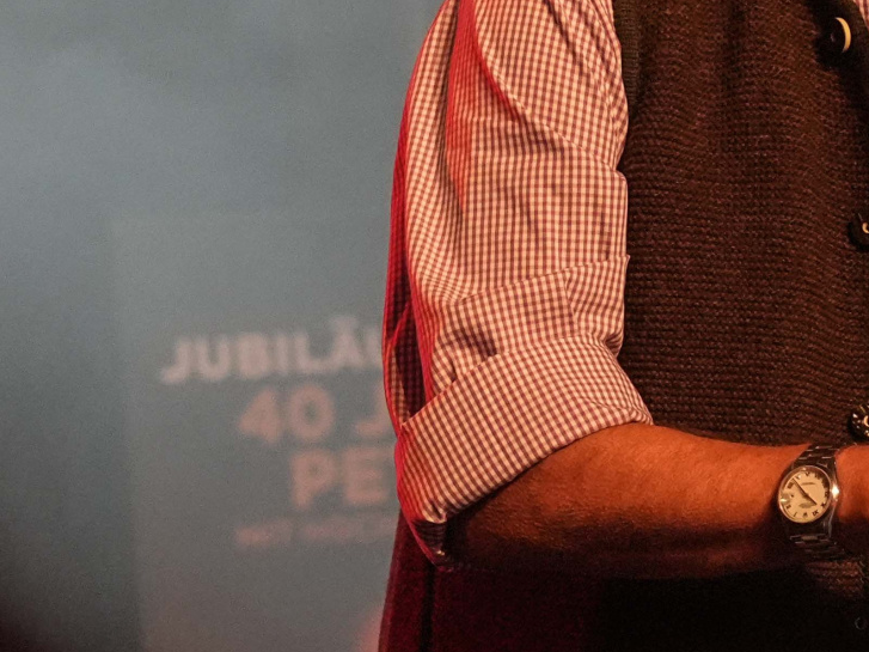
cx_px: 862
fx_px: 5070
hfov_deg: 9.7
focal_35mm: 202
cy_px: 28
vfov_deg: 7.3
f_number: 4
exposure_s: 1/800
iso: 5000
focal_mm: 57
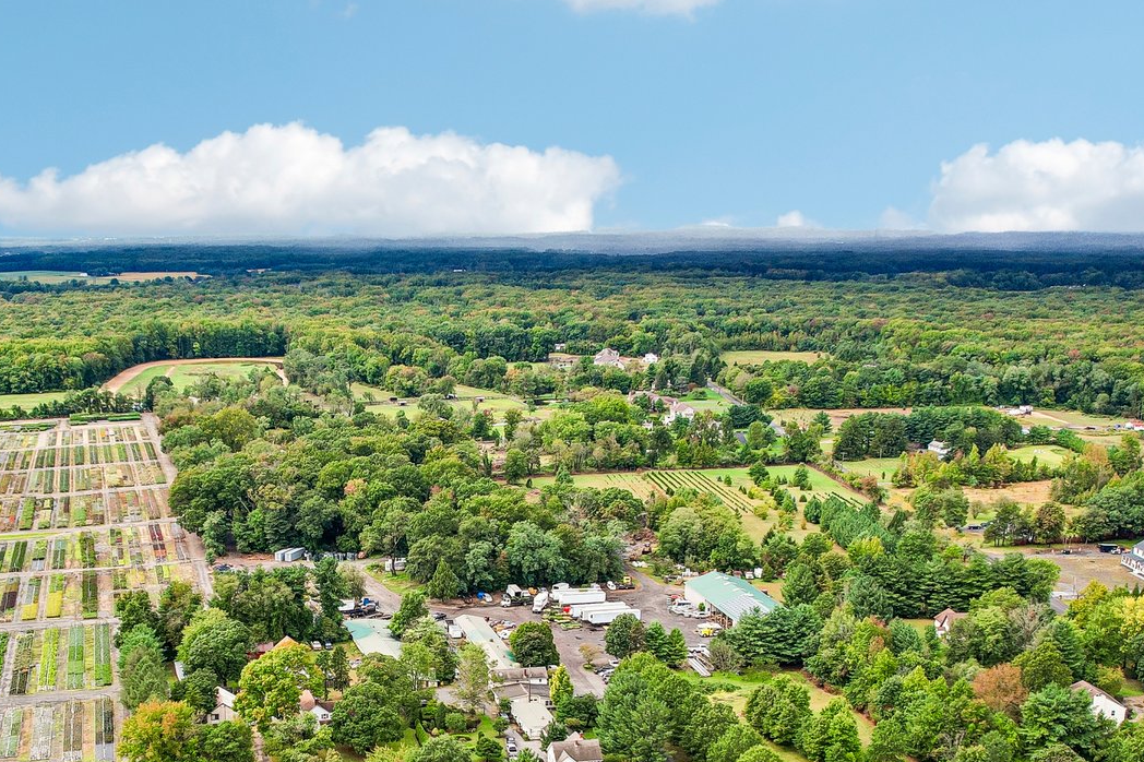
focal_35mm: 43
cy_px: 640
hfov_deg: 44.8
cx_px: 388
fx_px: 1366
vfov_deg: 30.2
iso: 100
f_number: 2.8
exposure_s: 1/800
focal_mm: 8.4
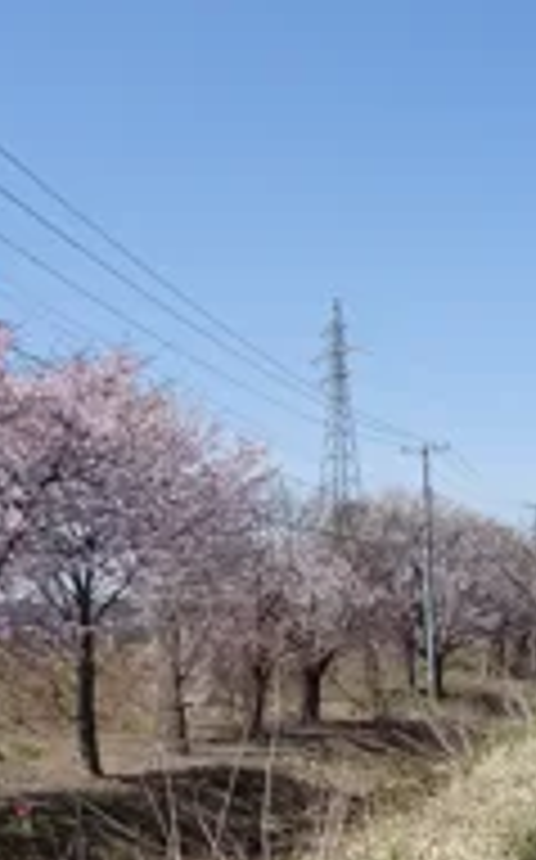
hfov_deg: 19.6
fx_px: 1499
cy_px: 716
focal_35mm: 64
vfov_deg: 31.0
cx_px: 554
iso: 80
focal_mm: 4.1
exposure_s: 1/1000
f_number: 3.5
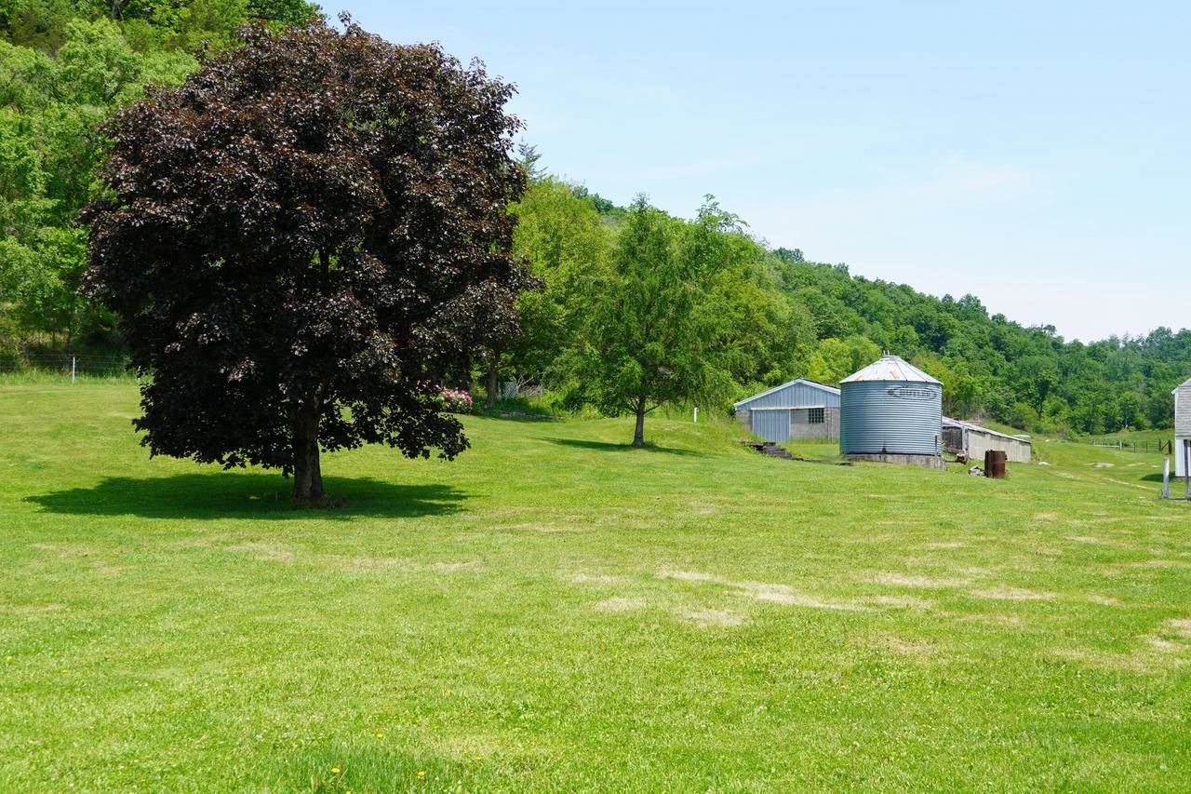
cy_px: 397
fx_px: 1340
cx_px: 596
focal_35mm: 40
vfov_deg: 33.0
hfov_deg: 47.9
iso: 100
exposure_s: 1/125
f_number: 8
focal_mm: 27
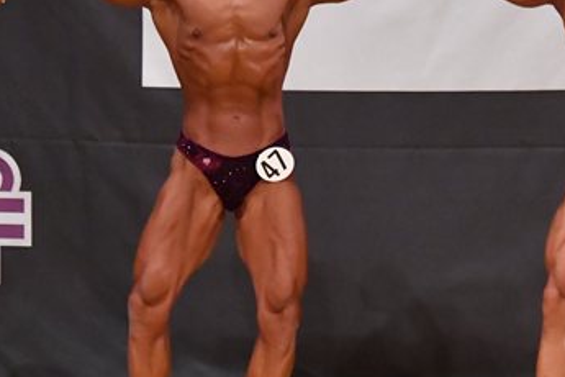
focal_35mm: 572
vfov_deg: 2.4
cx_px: 261
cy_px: 157
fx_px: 8977
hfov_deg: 3.6
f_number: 5.6
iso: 8000
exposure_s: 1/400
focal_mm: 170
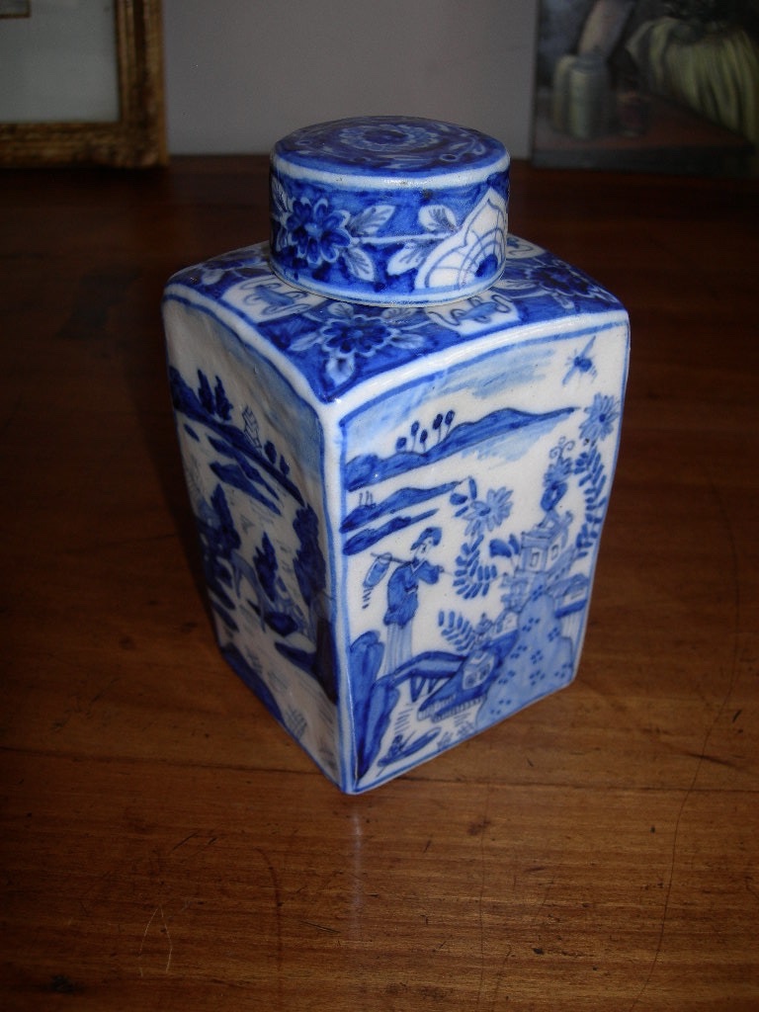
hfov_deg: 37.7
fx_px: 1111
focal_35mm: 38
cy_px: 506
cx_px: 380
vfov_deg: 49.0
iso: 50
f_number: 2.8
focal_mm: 7.8
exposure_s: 1/60.1
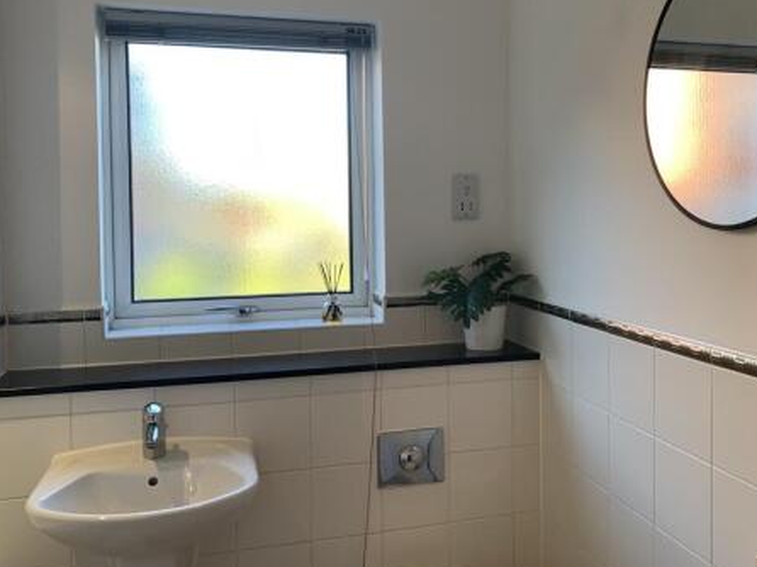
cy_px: 228
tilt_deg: -2.0
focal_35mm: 34
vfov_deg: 41.6
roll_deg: +0.5
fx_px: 743
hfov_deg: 53.8
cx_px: 435
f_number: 1.8
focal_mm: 4.25
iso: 40
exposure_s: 1/100
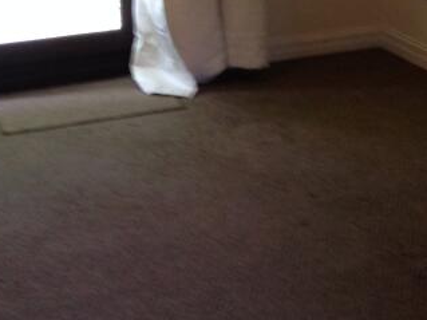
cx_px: 560
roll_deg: +0.5
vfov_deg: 13.2
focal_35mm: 106
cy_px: -162
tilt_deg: -6.7
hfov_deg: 17.4
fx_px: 1307
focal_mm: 4.12
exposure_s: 1/20
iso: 100
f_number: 2.4
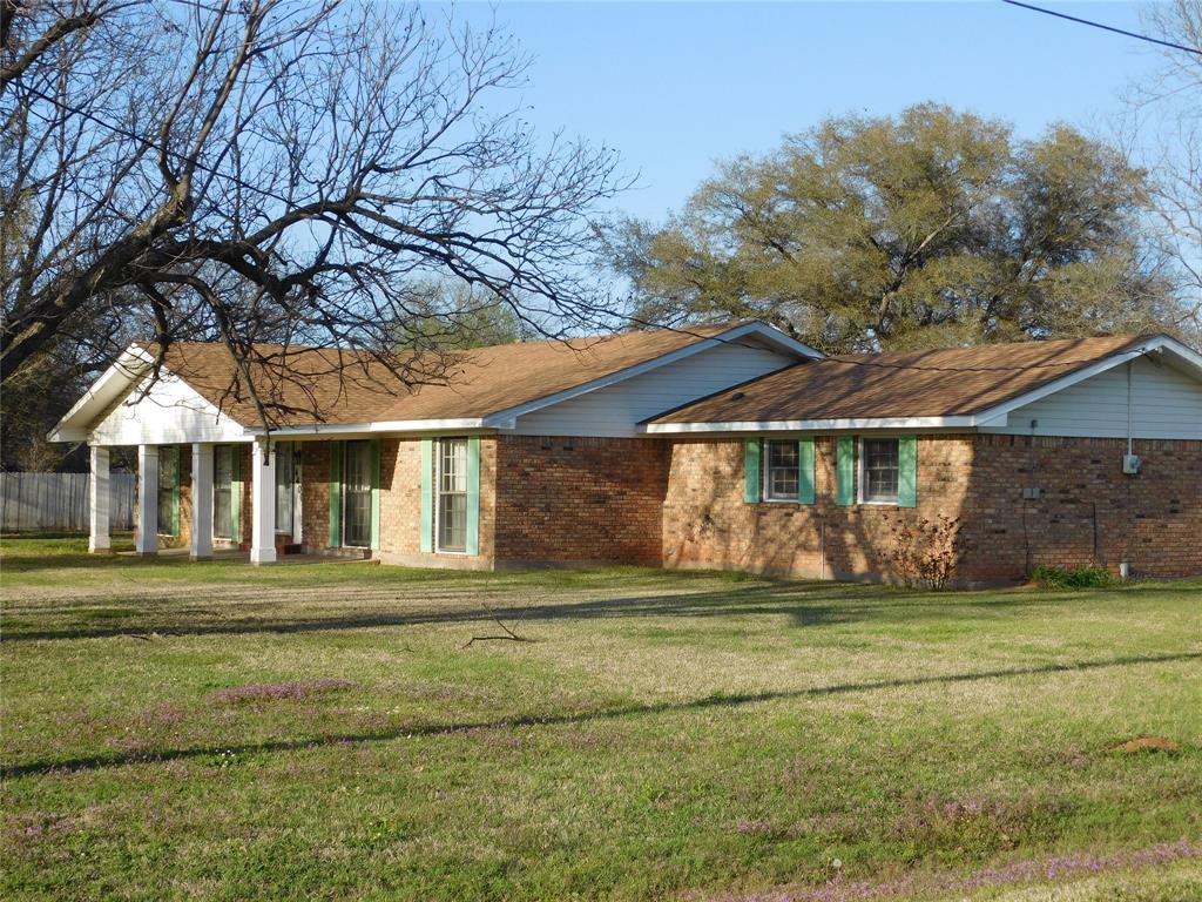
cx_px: 601
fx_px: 2049
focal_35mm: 59
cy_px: 451
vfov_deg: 24.8
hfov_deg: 32.7
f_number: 4
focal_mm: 10.4
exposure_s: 1/800
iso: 125
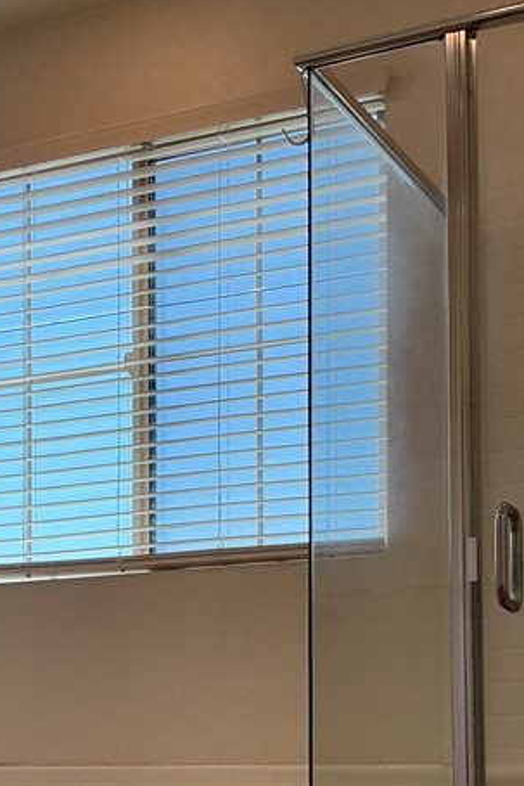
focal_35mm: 68
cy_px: 713
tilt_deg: +2.0
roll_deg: -0.1
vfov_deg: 28.5
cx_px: 199
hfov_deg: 20.0
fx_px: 1483
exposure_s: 1/209
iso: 25
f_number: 1.8
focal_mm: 3
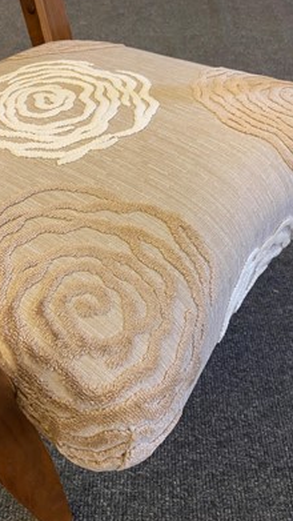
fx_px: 400
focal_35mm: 29
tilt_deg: -50.6
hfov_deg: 40.1
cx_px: 132
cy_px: 260
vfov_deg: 66.1
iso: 160
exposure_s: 1/50
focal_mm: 4.25
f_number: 1.8
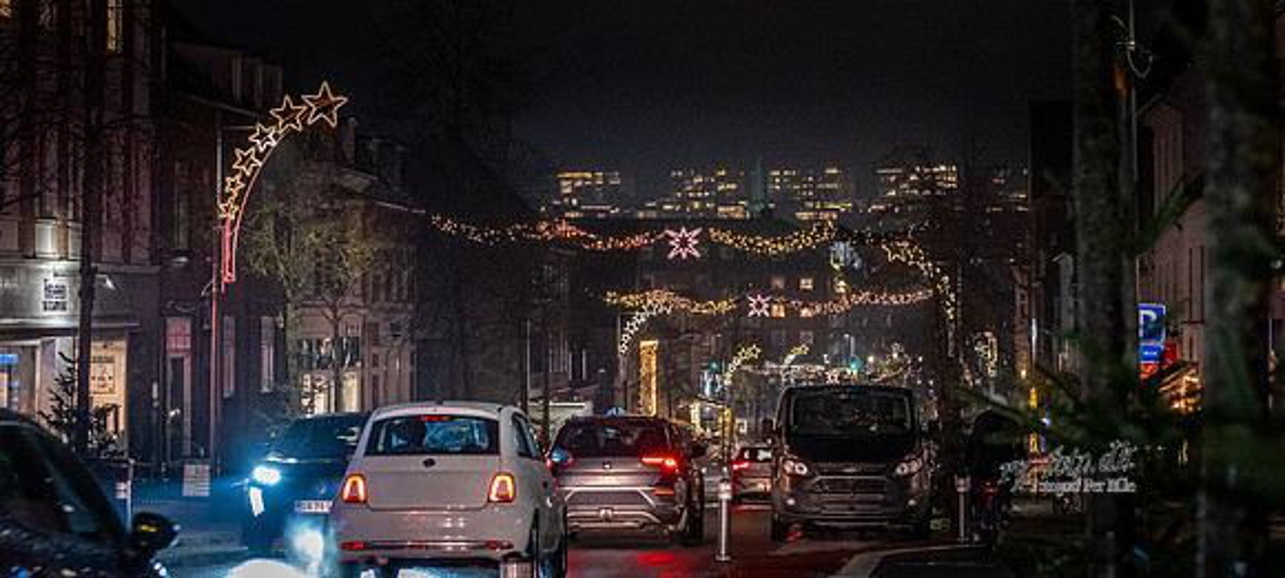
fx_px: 3581
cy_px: 185
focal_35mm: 110
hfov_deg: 20.3
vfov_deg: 9.2
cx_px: 556
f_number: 2.8
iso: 3200
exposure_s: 1/60
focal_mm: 56
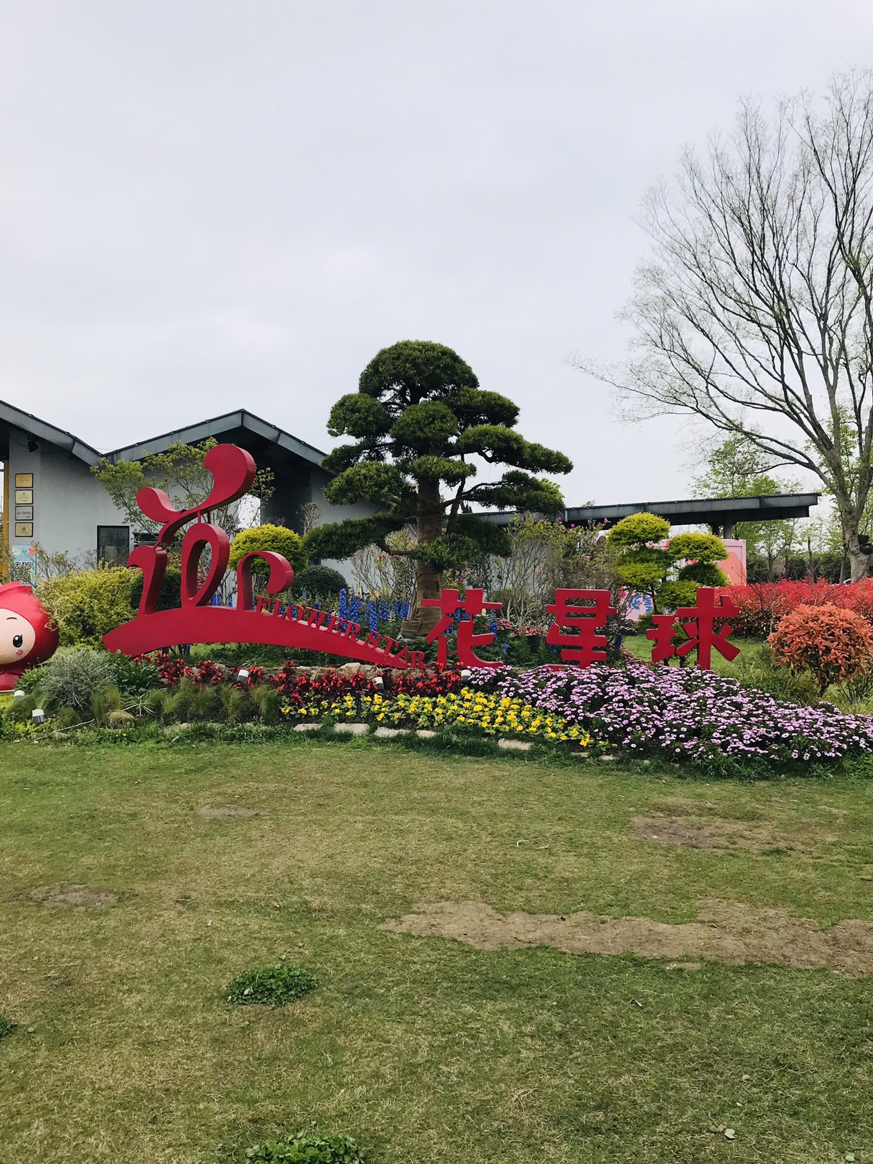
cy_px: 582
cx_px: 436
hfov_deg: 49.7
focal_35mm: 28
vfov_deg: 63.4
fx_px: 942
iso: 20
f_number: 1.8
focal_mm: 3.99
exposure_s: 1/977
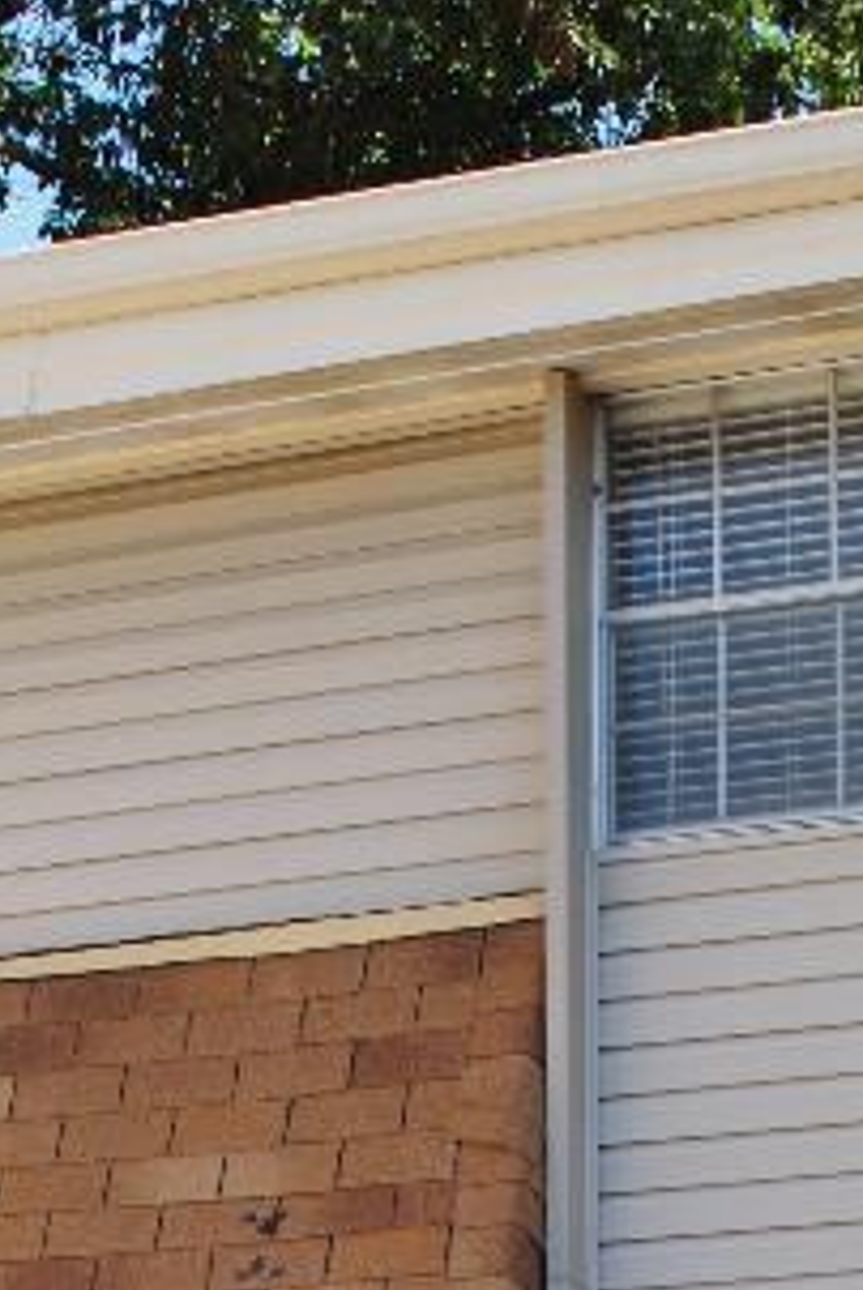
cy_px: 1773
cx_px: 489
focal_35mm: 122
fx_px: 4377
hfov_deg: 11.3
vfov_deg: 15.8
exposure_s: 1/160
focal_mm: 24
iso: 100
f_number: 6.3
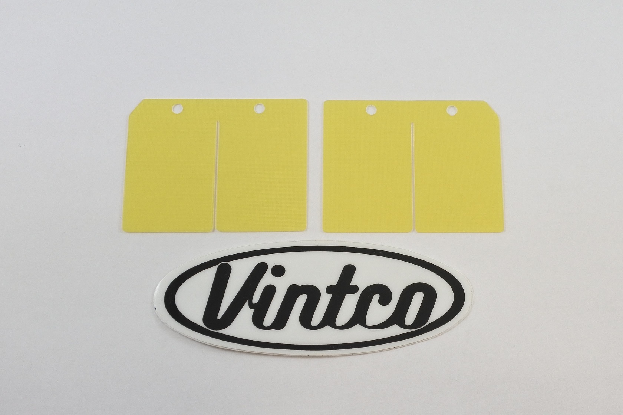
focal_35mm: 36
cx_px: 312
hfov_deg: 53.1
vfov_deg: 36.9
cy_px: 208
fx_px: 623
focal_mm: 13.7
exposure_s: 1/200
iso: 400
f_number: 4
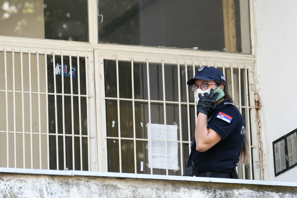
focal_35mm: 272
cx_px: 97
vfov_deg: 5.1
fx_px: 2245
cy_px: 82
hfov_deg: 7.6
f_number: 2.8
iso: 500
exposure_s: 1/500
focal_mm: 150
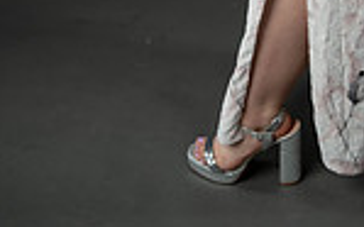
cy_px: -286
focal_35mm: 108
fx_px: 1071
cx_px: 344
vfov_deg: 10.7
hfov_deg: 18.9
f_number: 3.2
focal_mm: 35
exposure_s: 1/250
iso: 250
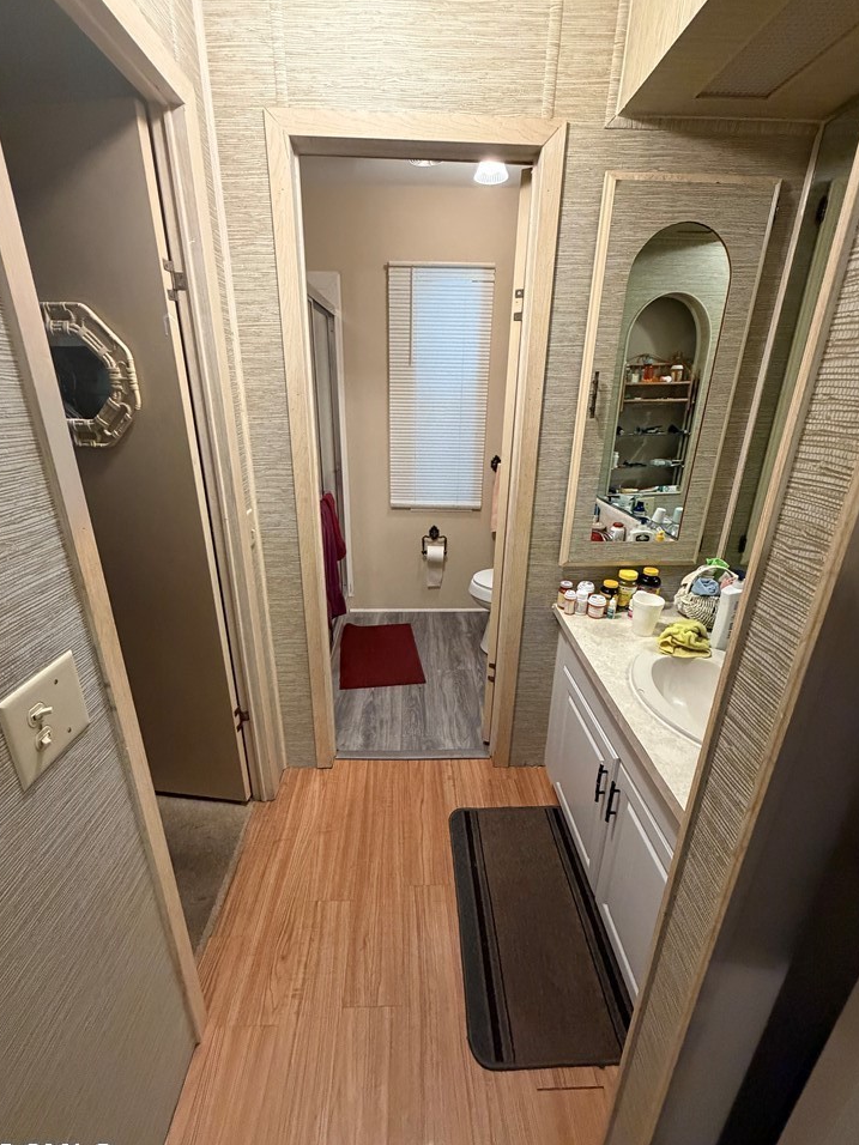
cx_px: 423
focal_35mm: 15
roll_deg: -0.3
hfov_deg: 81.7
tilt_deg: -22.0
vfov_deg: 98.2
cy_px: 571
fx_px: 496
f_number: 2.2
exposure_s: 1/60
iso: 640
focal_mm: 2.22
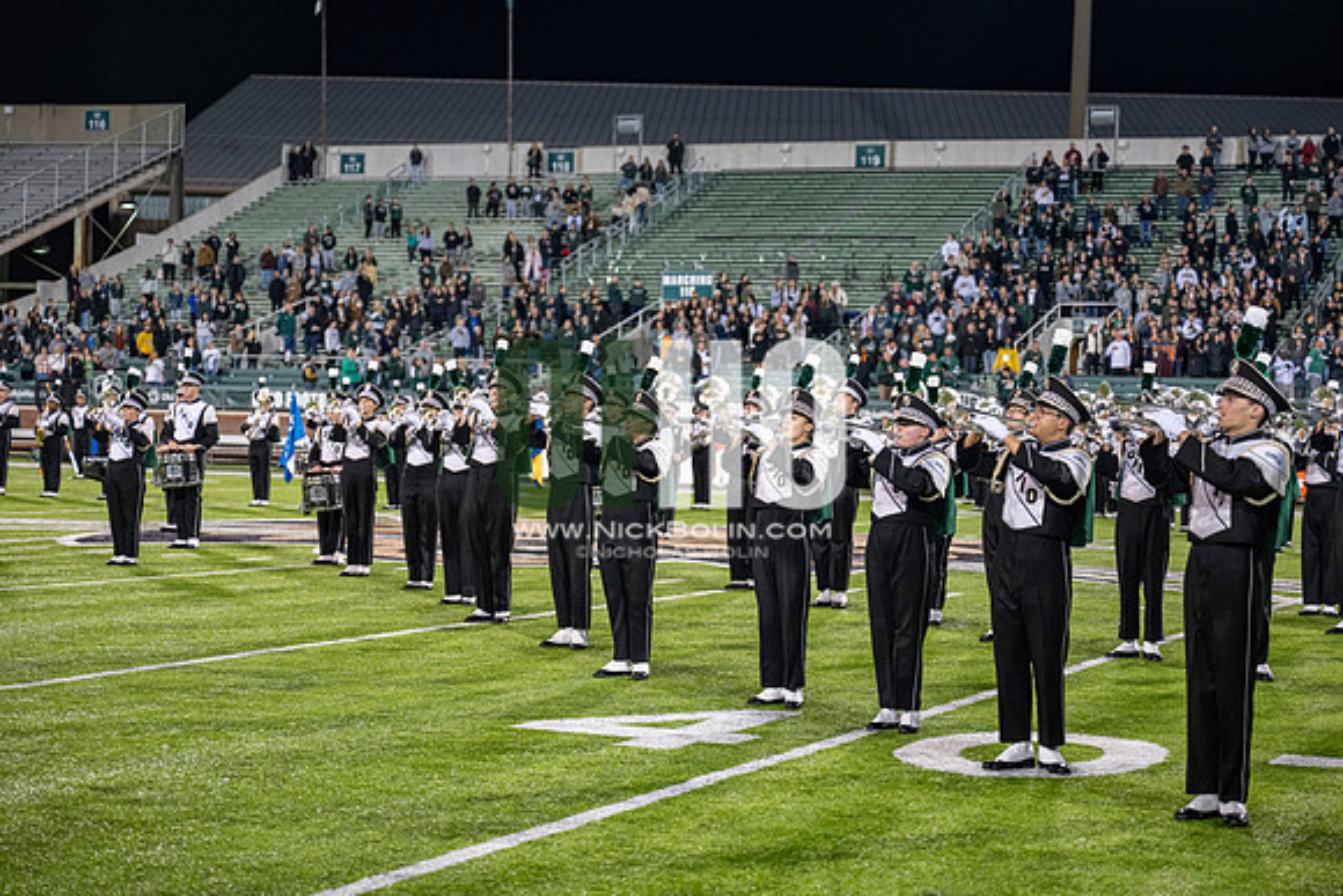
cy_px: 448
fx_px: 2612
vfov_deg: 19.5
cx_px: 672
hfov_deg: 28.8
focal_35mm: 70
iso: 1250
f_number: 3.2
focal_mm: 70
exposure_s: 1/500
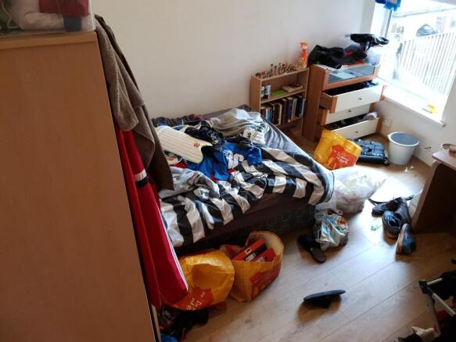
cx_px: 228
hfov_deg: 67.3
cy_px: 171
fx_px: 342
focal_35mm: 26
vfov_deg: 53.0
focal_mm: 4.3
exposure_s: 1/50
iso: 250
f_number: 1.5
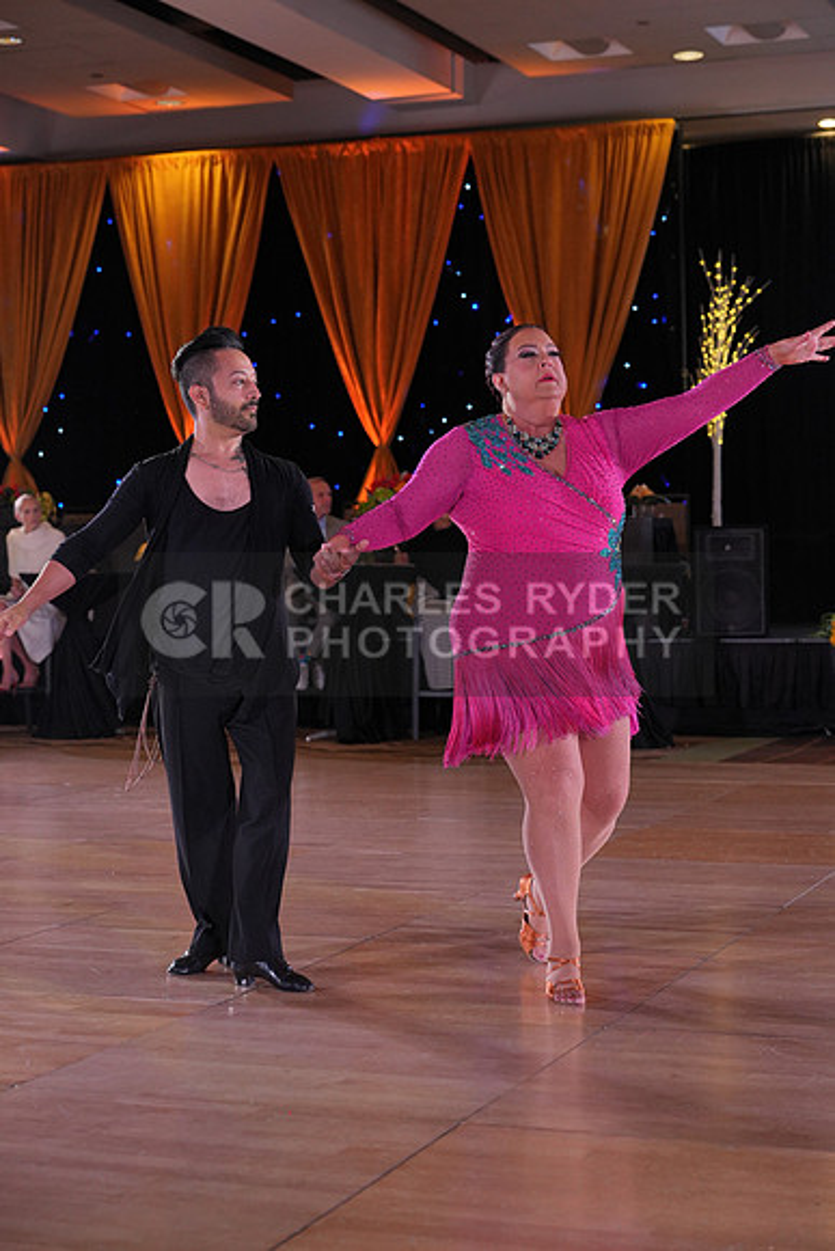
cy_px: 626
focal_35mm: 67
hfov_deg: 20.3
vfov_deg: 30.1
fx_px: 2329
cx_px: 418
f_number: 4
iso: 1250
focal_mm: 67
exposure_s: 1/400
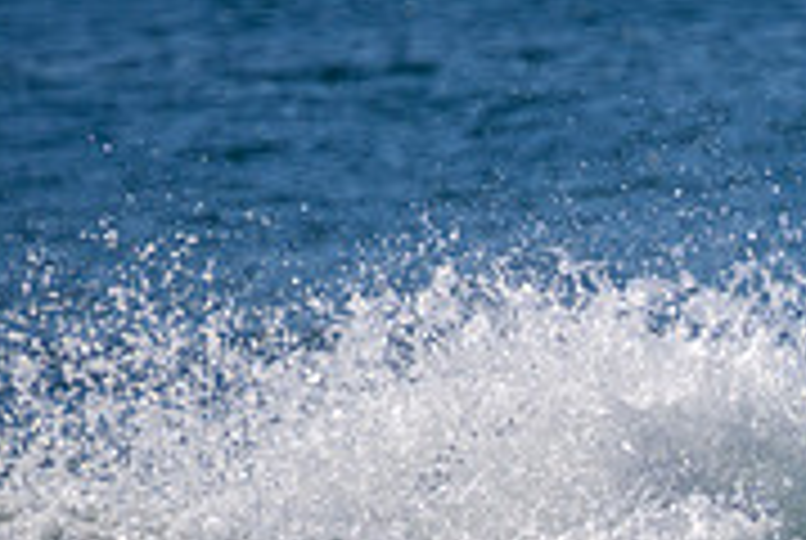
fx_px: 55100
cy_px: 673
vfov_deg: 0.6
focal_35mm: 2457
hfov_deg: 0.8
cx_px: 1099
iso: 720
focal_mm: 760
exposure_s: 1/1600
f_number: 11
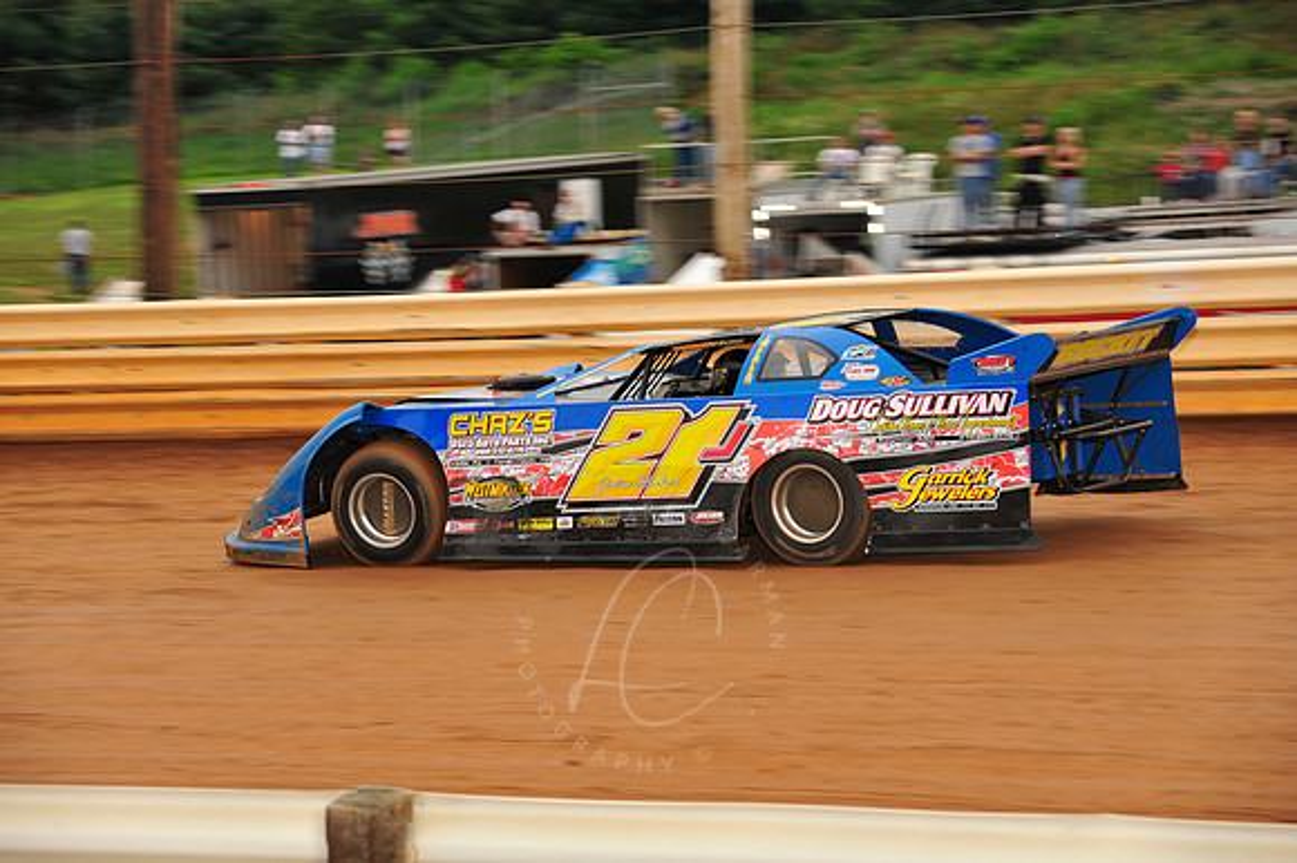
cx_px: 648
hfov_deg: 14.2
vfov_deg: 9.5
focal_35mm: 145
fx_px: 5221
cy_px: 432
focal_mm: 145
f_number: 7.1
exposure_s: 1/320
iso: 640
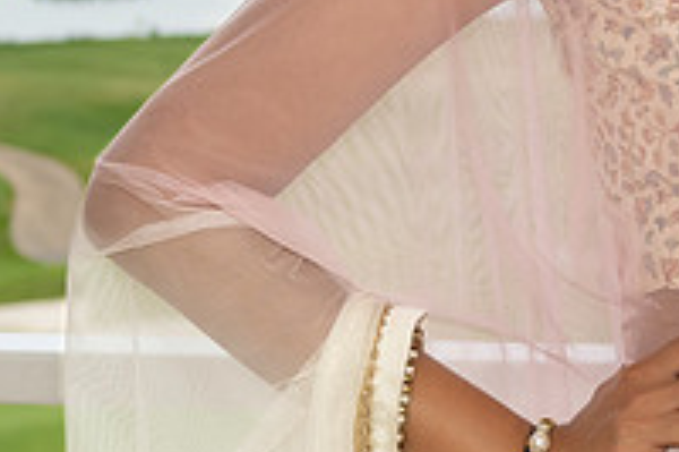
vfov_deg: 6.1
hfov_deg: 8.9
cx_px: 1141
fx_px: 4202
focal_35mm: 223
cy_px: -95
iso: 560
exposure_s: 1/250
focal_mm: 44
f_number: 5
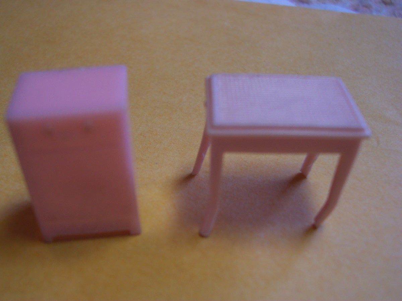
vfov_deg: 38.7
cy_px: 150
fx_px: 430
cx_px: 201
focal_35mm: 37
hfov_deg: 50.1
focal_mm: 5.6
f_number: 2.8
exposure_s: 1/90
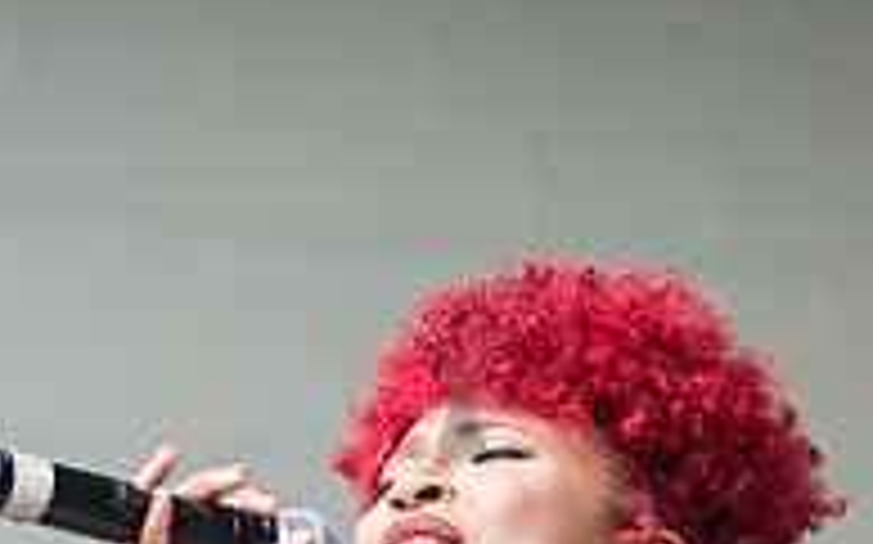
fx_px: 8798
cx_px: 713
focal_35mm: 370
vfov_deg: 3.5
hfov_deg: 5.7
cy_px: 686
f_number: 2.8
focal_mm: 92
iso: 1000
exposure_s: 1/640
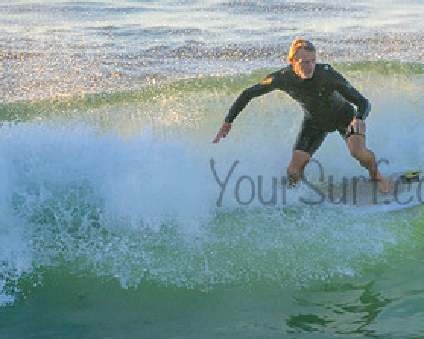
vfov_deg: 1.1
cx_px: 366
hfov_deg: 1.3
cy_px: 170
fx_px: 18352
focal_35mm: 1463
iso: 640
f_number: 5.6
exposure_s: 1/1250
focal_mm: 500
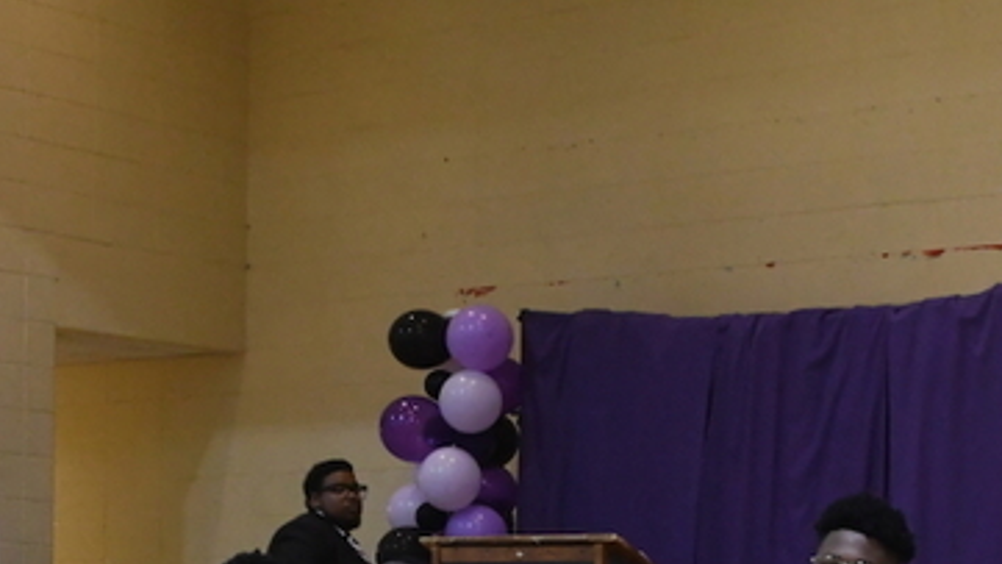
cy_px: 865
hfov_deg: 20.0
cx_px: 594
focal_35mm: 107
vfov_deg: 10.9
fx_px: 2843
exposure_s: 1/100
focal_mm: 24
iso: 3200
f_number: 8
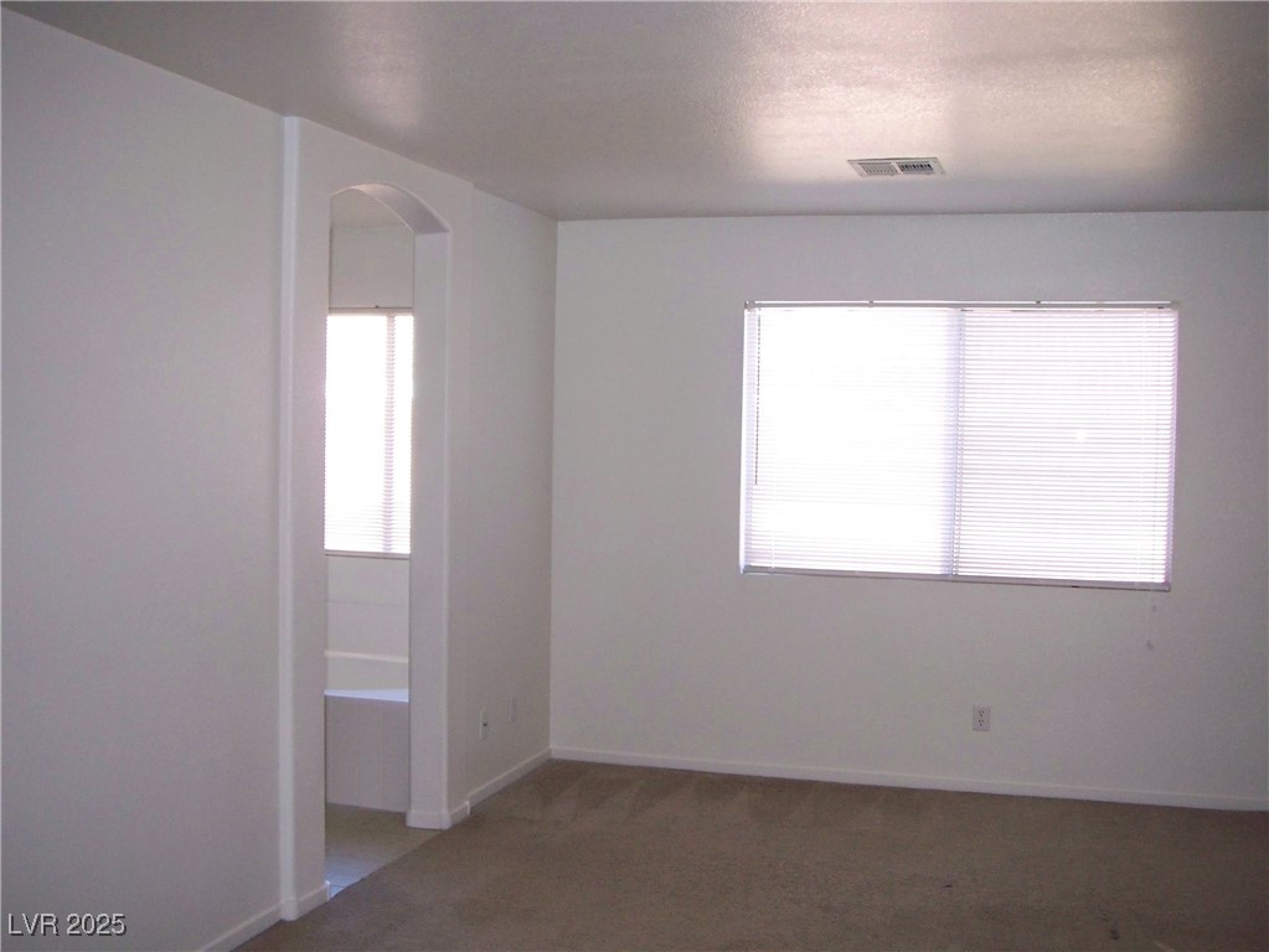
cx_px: 634
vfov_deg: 37.7
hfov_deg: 49.0
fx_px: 1394
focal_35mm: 38
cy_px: 476
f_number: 3.9
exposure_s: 1/80
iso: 200
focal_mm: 6.3
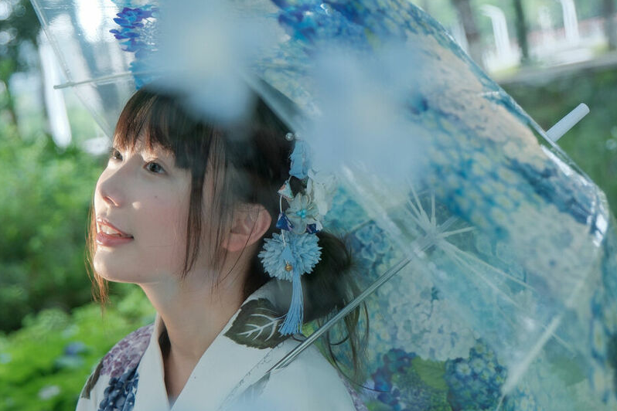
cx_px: 317
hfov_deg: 27.0
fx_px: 1285
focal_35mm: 75
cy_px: 263
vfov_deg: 18.1
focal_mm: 37.9
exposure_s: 1/320
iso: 800
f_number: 2.8
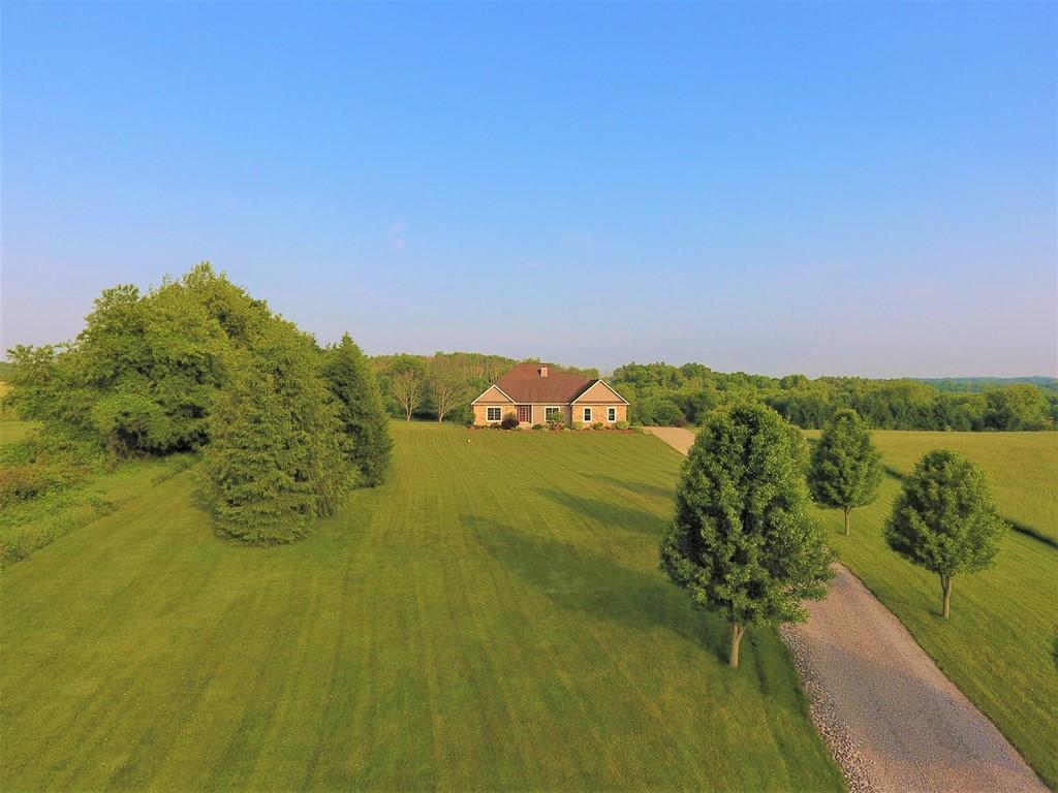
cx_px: 529
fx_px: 611
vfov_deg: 66.0
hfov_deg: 81.7
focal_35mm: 20
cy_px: 396
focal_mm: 3.61
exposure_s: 1/992
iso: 100
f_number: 2.8
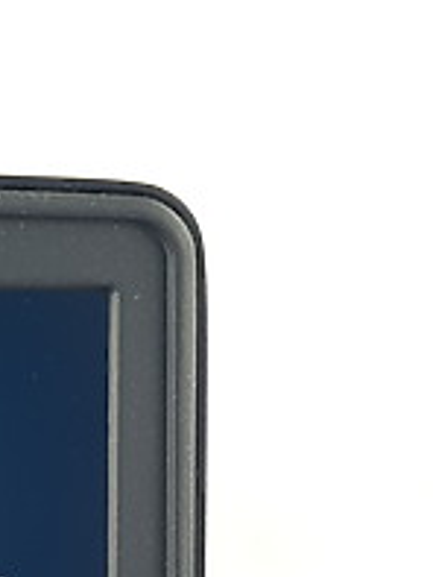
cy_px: 460
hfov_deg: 15.2
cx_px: -26
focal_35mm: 95
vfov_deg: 20.4
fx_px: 1583
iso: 50
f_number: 1.7
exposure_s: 1/60
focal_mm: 4.3
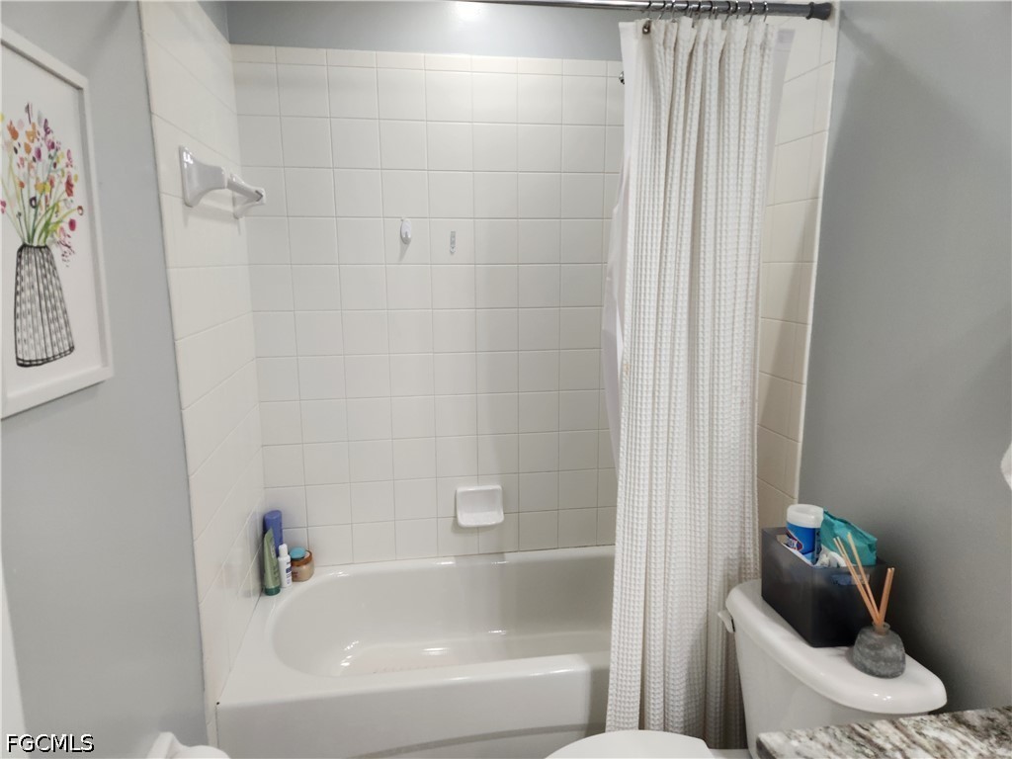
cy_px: 380
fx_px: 672
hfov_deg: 73.9
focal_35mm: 23
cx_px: 506
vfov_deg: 58.9
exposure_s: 1/120
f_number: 1.8
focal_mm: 5.4
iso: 200
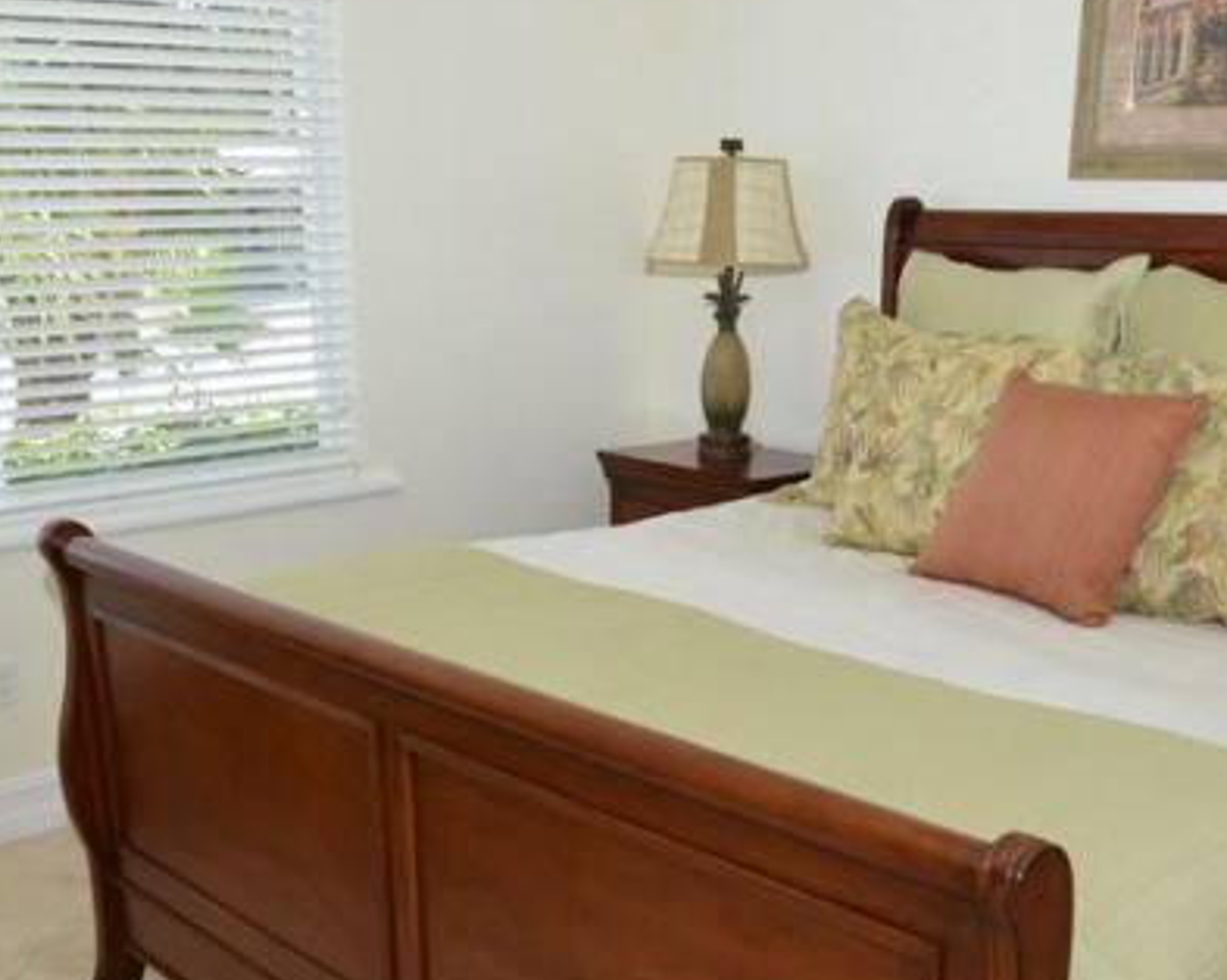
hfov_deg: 42.0
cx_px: 667
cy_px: 752
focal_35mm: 44
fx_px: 1597
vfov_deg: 33.3
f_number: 7.1
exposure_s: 1/60
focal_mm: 16
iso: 800
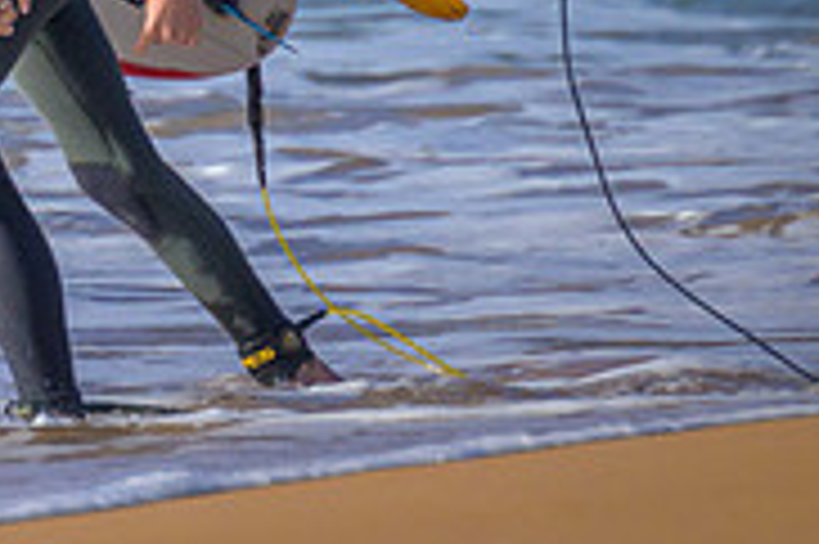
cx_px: -477
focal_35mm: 2552
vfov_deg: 0.5
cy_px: -200
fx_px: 58004
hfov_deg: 0.8
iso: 1600
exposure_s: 1/2500
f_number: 11
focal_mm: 800
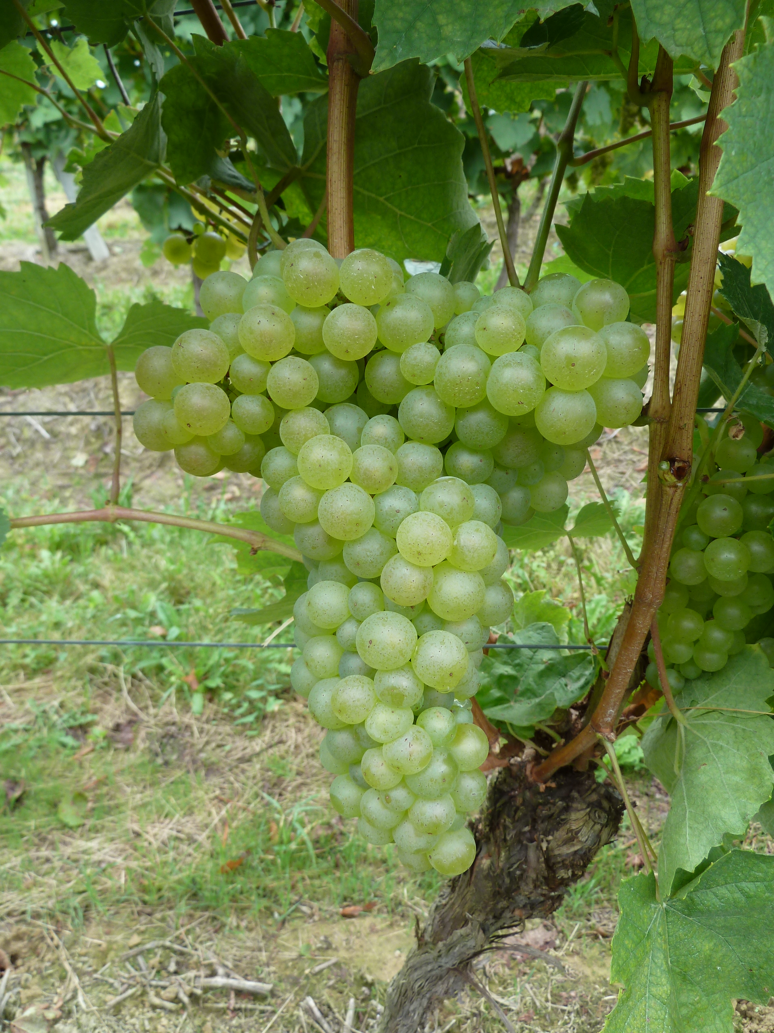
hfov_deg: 54.9
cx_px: 387
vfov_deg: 69.4
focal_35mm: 25
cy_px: 516
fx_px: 745
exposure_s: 1/50
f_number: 3.3
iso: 80
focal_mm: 4.1
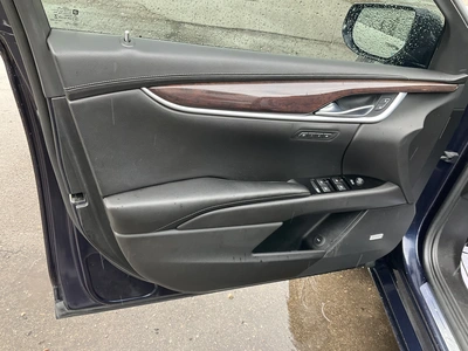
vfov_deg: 48.2
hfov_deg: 61.7
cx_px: 234
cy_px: 176
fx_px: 392
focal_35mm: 29
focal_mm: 3
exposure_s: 1/74
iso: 64
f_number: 1.8
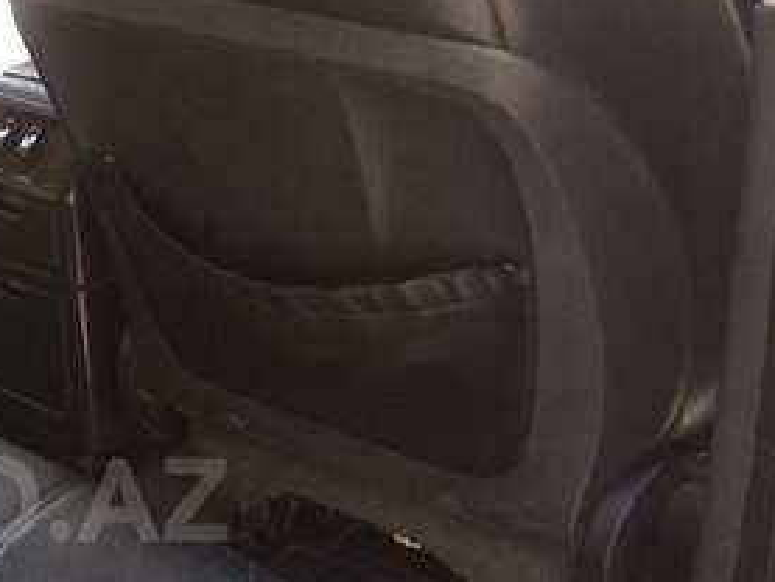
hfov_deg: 26.2
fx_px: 1545
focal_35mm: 69
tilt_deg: -37.3
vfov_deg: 21.0
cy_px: 499
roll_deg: +5.5
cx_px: -59
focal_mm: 4.15
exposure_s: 1/100
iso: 64
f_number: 2.2
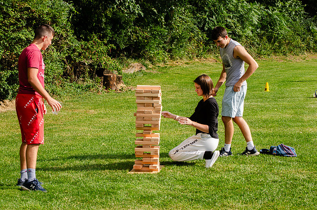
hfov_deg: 24.7
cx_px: 158
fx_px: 725
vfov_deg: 16.5
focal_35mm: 82
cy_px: 105
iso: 110
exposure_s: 1/250
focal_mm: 55
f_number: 8
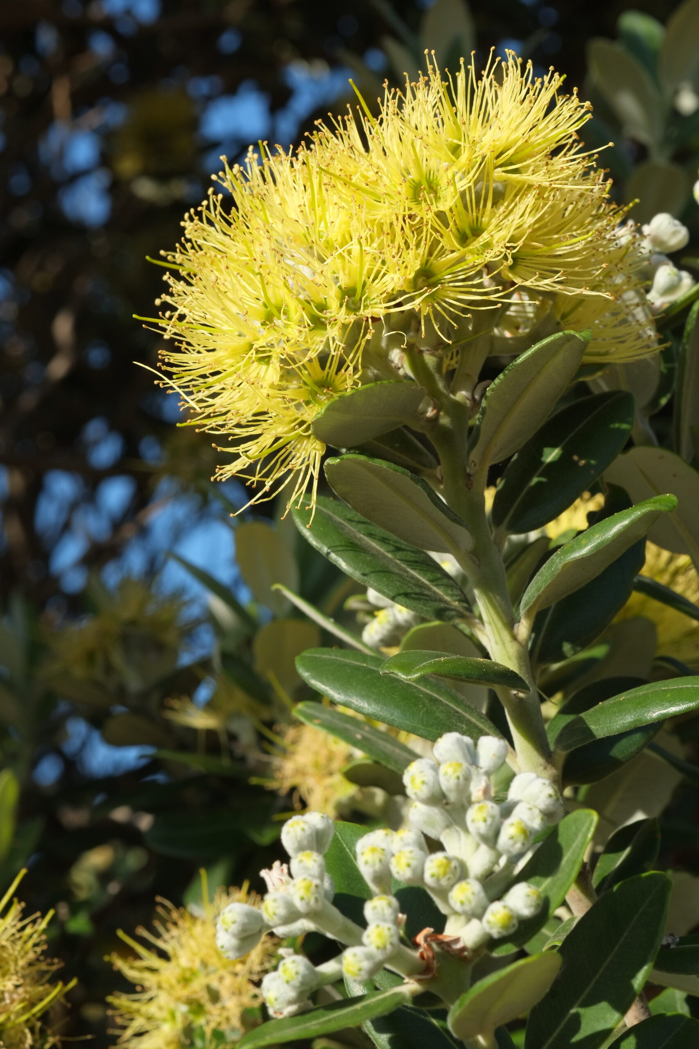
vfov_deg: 22.6
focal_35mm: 90
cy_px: 524
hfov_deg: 15.2
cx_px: 350
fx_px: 2621
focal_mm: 60
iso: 400
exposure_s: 1/170
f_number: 11
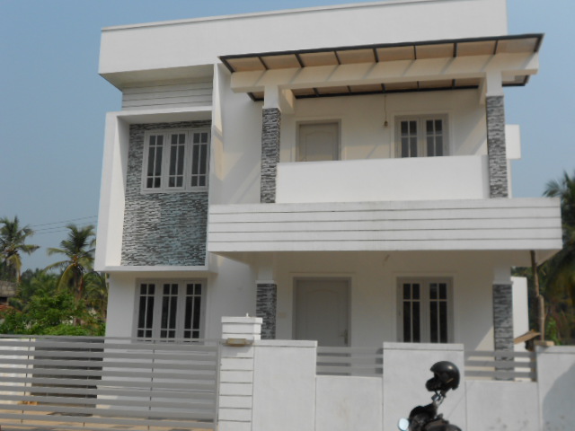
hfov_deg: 50.1
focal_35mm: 37
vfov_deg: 38.7
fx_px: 615
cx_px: 288
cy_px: 216
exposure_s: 1/1000
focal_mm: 6.9
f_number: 3.9
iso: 80
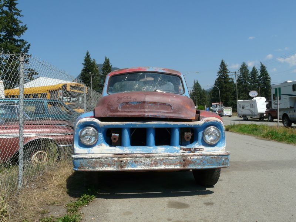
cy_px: 111
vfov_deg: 42.9
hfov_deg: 55.4
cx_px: 148
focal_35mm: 33
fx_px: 282
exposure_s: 1/400
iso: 100
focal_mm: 5.4
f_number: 6.3
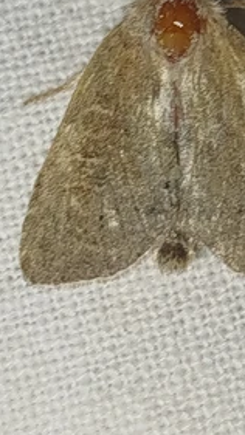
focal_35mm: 171
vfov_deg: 12.6
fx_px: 1976
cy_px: 158
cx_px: 208
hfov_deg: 7.1
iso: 50
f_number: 1.7
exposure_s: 1/50
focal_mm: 5.31
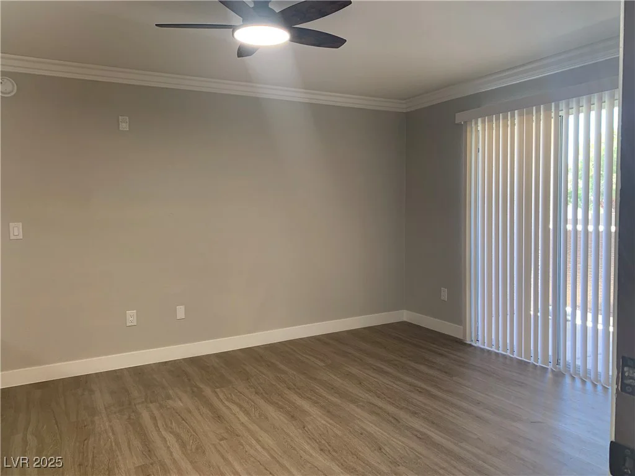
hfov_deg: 67.3
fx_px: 477
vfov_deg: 53.1
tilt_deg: -3.2
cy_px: 238
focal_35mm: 26
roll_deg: +0.9
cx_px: 318
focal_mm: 4.25
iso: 100
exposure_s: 1/97
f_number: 1.8
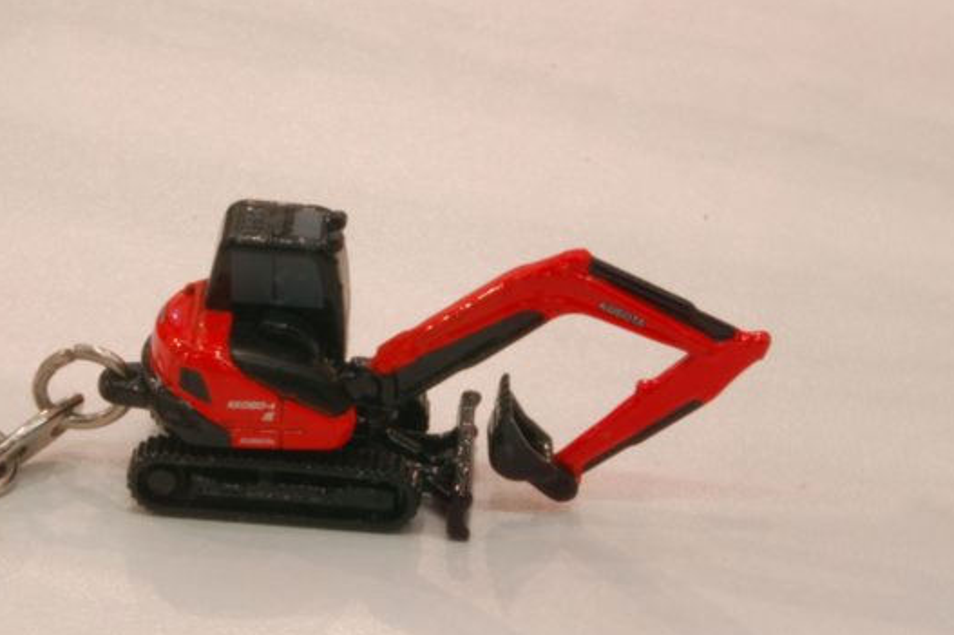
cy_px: 375
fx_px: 3550
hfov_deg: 15.3
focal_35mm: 134
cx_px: 386
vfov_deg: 10.2
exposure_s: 3
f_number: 32
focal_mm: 46
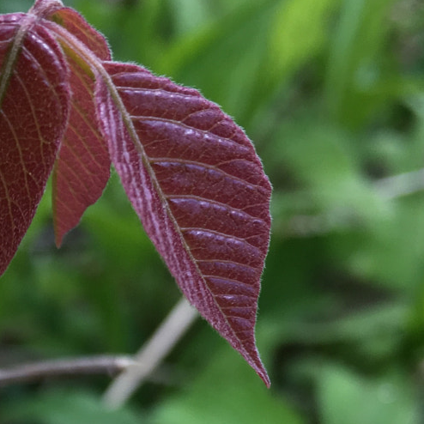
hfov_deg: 19.8
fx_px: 1150
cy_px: 558
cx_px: -70
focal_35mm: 83
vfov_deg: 19.2
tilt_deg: -48.7
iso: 25
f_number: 2.2
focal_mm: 4.15
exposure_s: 1/217
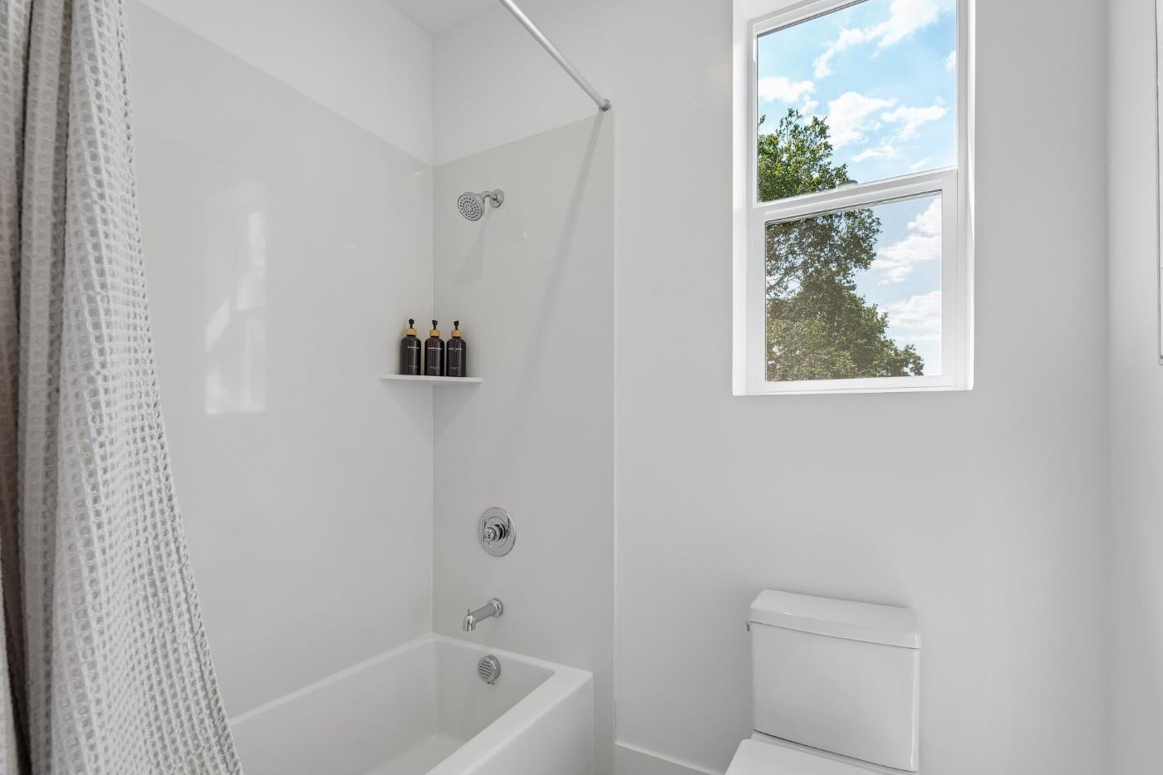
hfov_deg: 100.3
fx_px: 484
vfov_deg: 77.2
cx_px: 609
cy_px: 412
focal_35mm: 15
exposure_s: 1/60
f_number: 8
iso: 640
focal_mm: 14
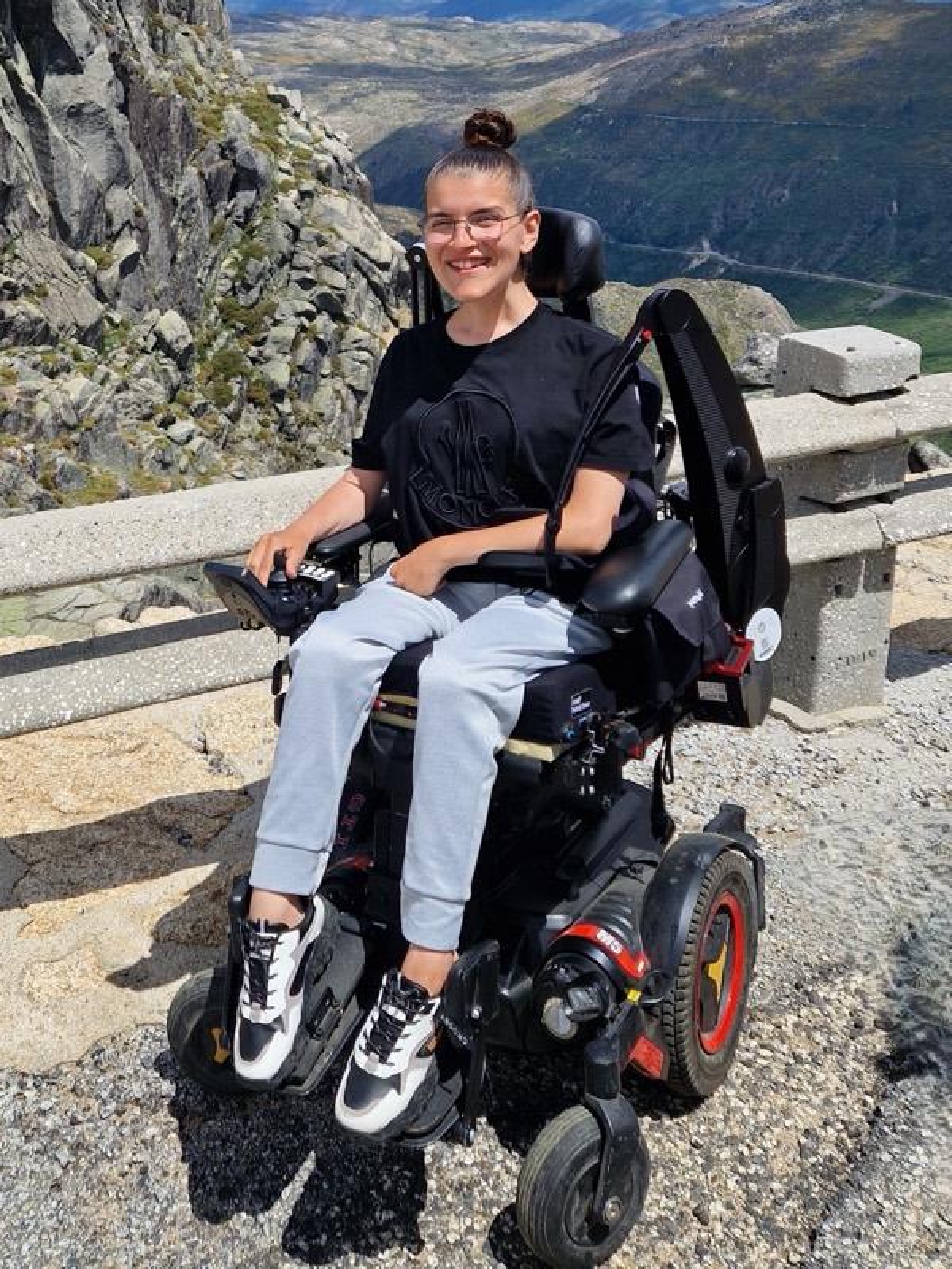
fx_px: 843
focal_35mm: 23
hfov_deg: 58.9
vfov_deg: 73.9
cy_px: 634
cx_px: 476
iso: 50
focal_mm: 5.4
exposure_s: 1/3152
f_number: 1.8
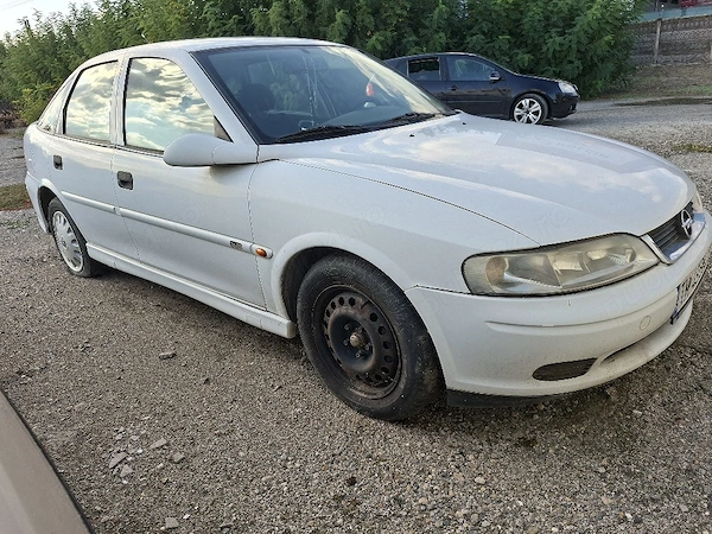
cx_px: 356
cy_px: 267
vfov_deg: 58.9
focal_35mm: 23
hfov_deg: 73.9
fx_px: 473
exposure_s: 1/769
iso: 50
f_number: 1.8
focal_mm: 5.54
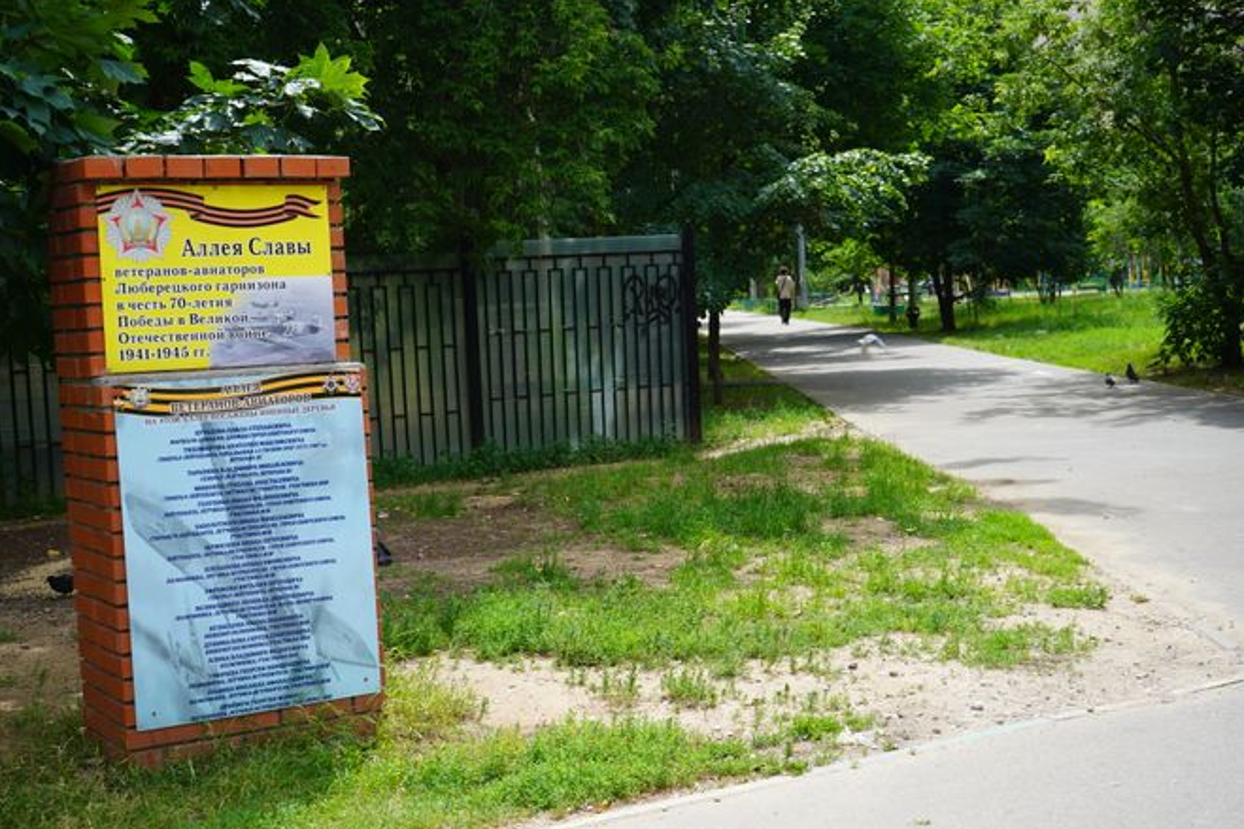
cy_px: 421
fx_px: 1796
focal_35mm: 52
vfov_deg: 26.0
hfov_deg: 38.2
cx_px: 597
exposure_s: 1/100
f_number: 7.1
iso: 100
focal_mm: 49
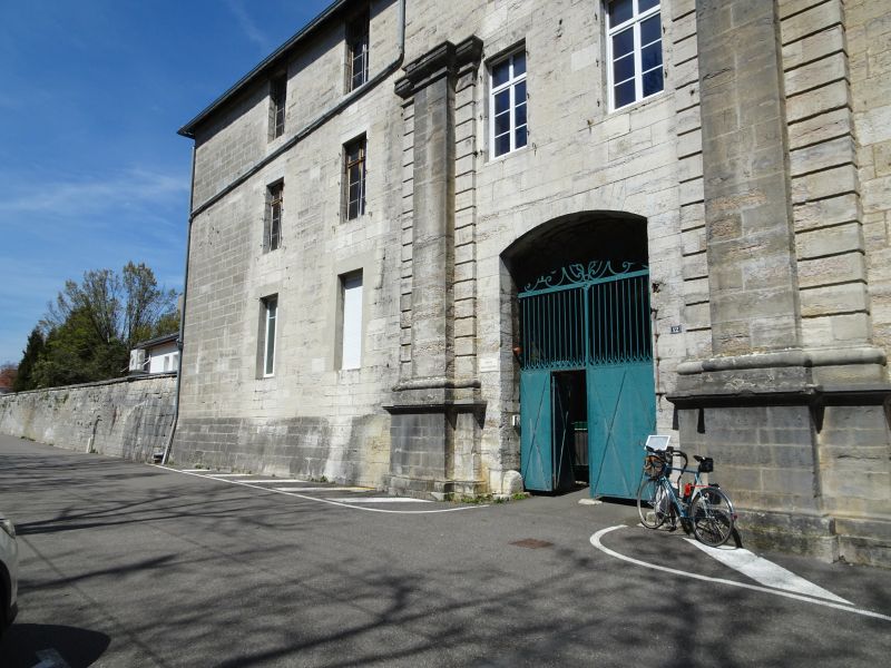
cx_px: 446
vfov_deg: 56.8
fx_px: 618
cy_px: 334
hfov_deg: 71.6
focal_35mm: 24
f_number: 3.5
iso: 80
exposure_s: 1/1250
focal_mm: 4.1
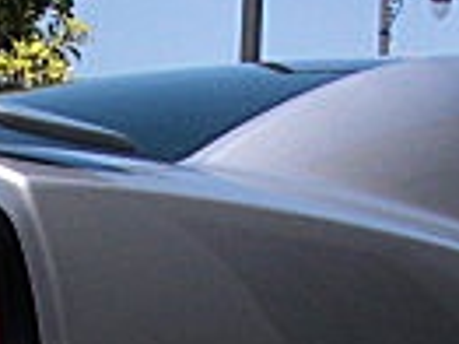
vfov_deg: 7.9
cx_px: 102
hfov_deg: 11.2
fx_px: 2332
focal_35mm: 176
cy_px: 762
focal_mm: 6.3
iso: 50
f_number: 2.8
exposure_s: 1/800
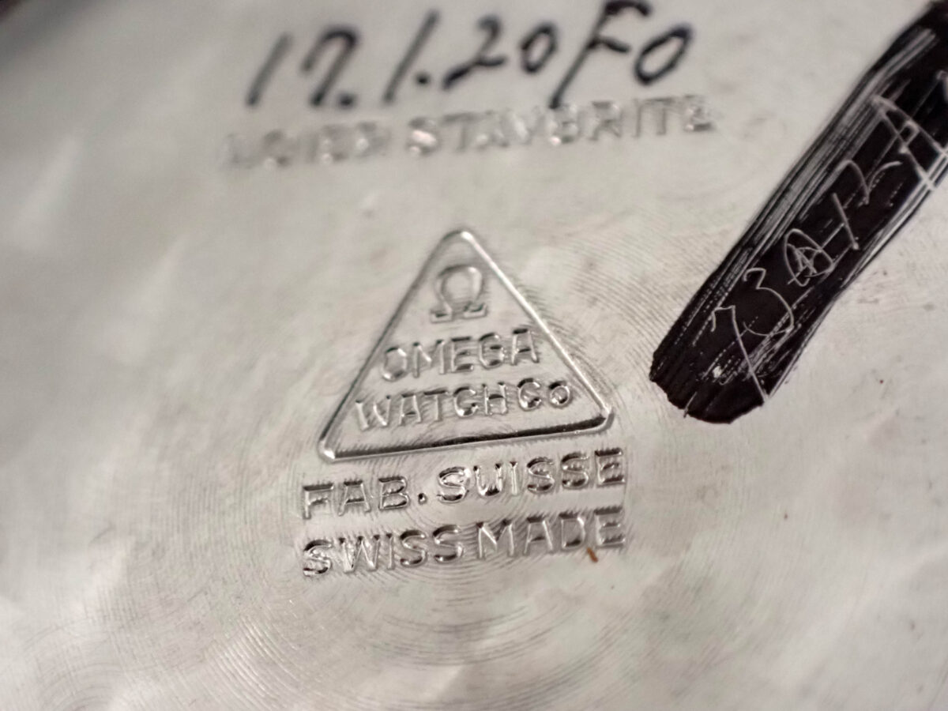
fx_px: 2739
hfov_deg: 19.6
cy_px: 356
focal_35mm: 100
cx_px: 474
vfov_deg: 14.8
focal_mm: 18
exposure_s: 1/60
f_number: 4.9
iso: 1600
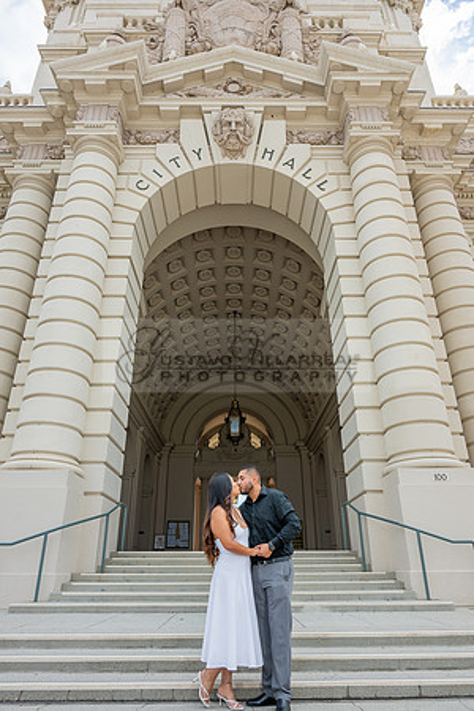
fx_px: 474
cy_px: 356
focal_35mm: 24
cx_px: 237
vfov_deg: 73.7
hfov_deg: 53.1
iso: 200
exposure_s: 1/200
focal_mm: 24
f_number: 9
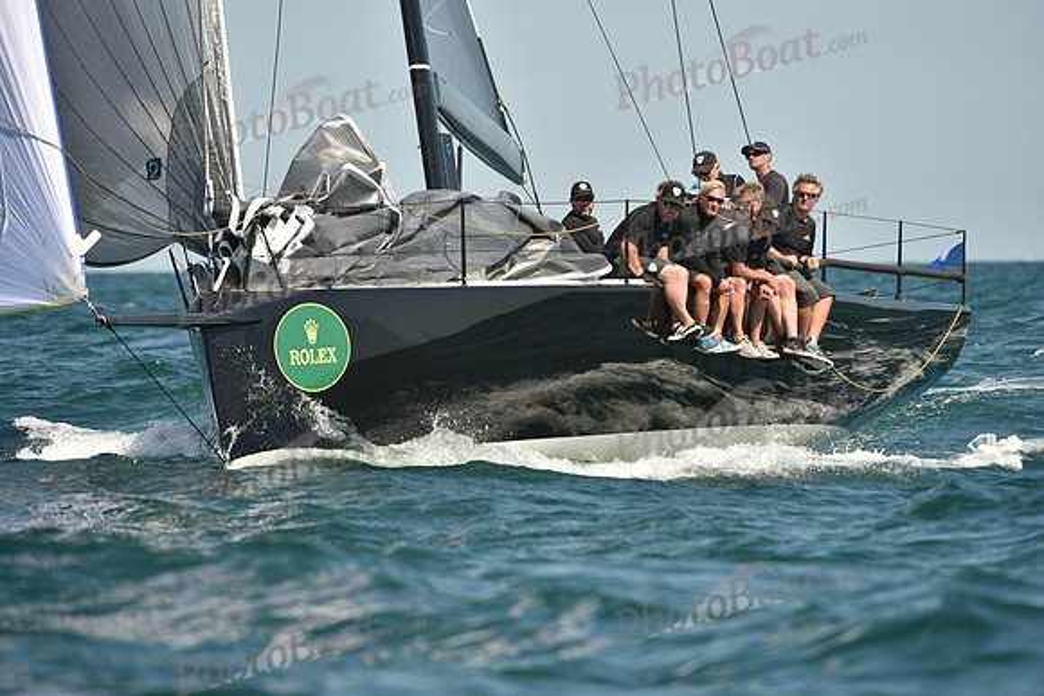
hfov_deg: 5.2
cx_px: 522
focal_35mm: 400
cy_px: 348
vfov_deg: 3.4
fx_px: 11602
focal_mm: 400
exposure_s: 1/1250
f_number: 6.3
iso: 250
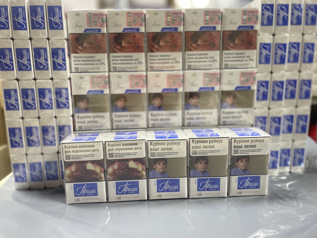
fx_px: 238
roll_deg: -0.1
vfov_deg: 53.1
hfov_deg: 67.3
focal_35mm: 26
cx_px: 158
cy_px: 119
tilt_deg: -8.7
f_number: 1.6
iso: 400
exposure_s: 1/50
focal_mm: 4.2
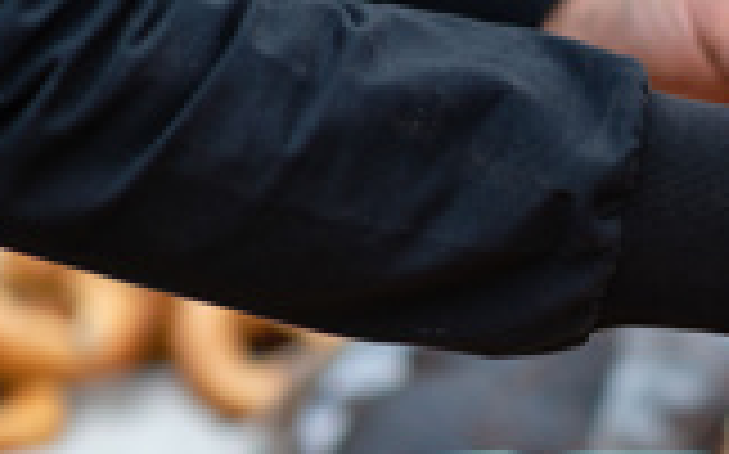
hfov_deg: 6.8
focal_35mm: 306
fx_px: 6075
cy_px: 427
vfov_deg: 4.3
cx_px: 1004
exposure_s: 1/1600
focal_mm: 85
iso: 200
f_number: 2.5
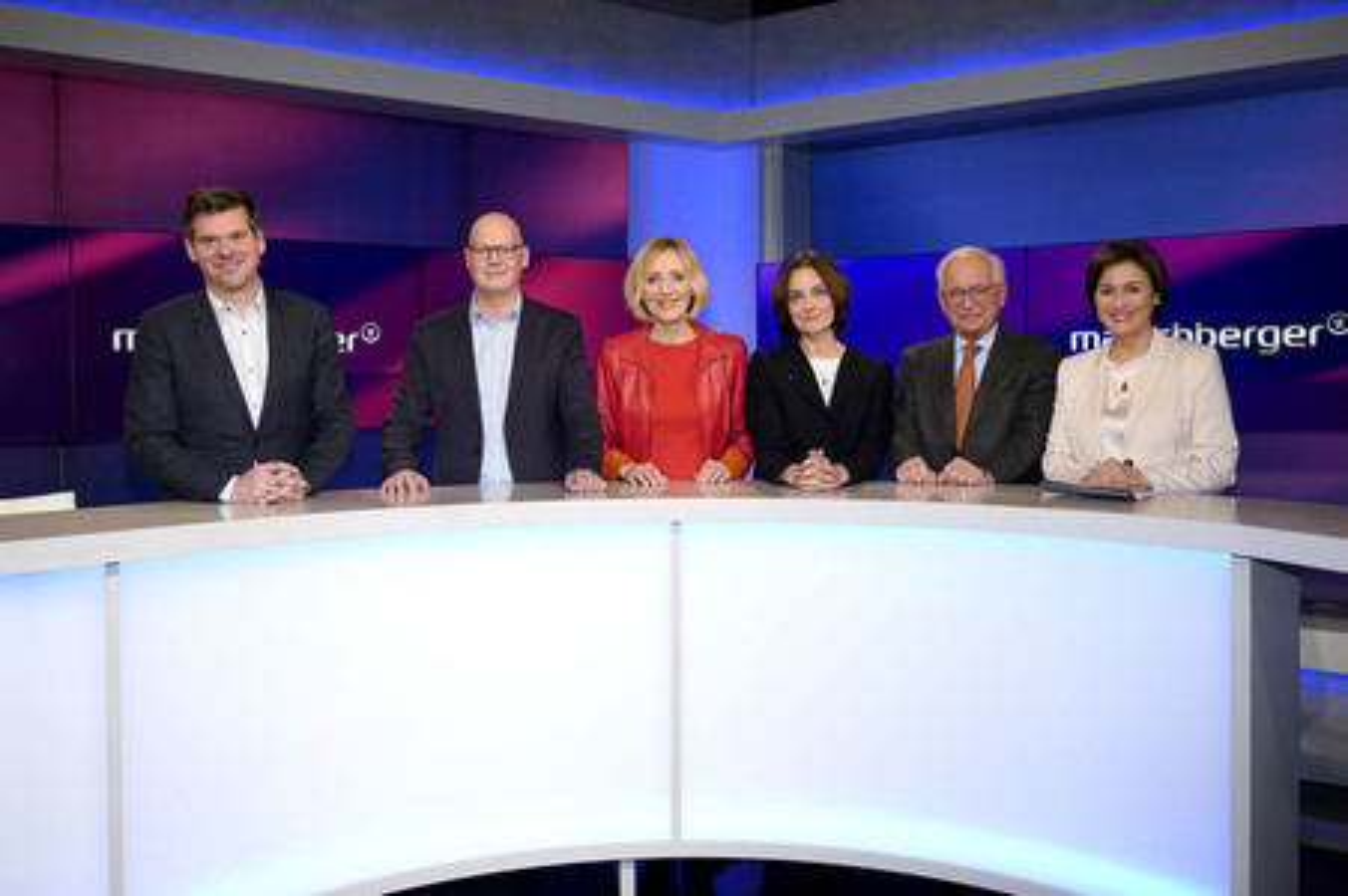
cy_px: 448
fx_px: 1048
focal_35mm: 28
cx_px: 674
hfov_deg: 65.5
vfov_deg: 46.3
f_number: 5
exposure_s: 1/160
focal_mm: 28
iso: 1600
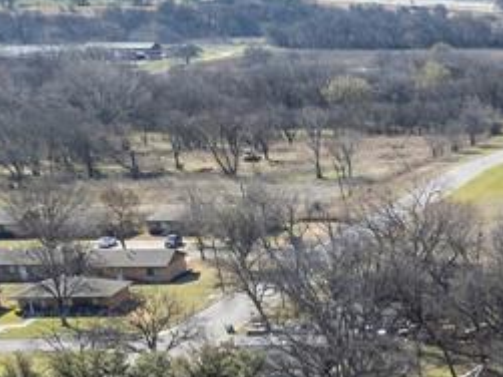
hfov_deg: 17.5
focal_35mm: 98
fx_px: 1423
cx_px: 812
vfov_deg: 13.8
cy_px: 622
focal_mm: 6.72
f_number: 1.7
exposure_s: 1/2000
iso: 200
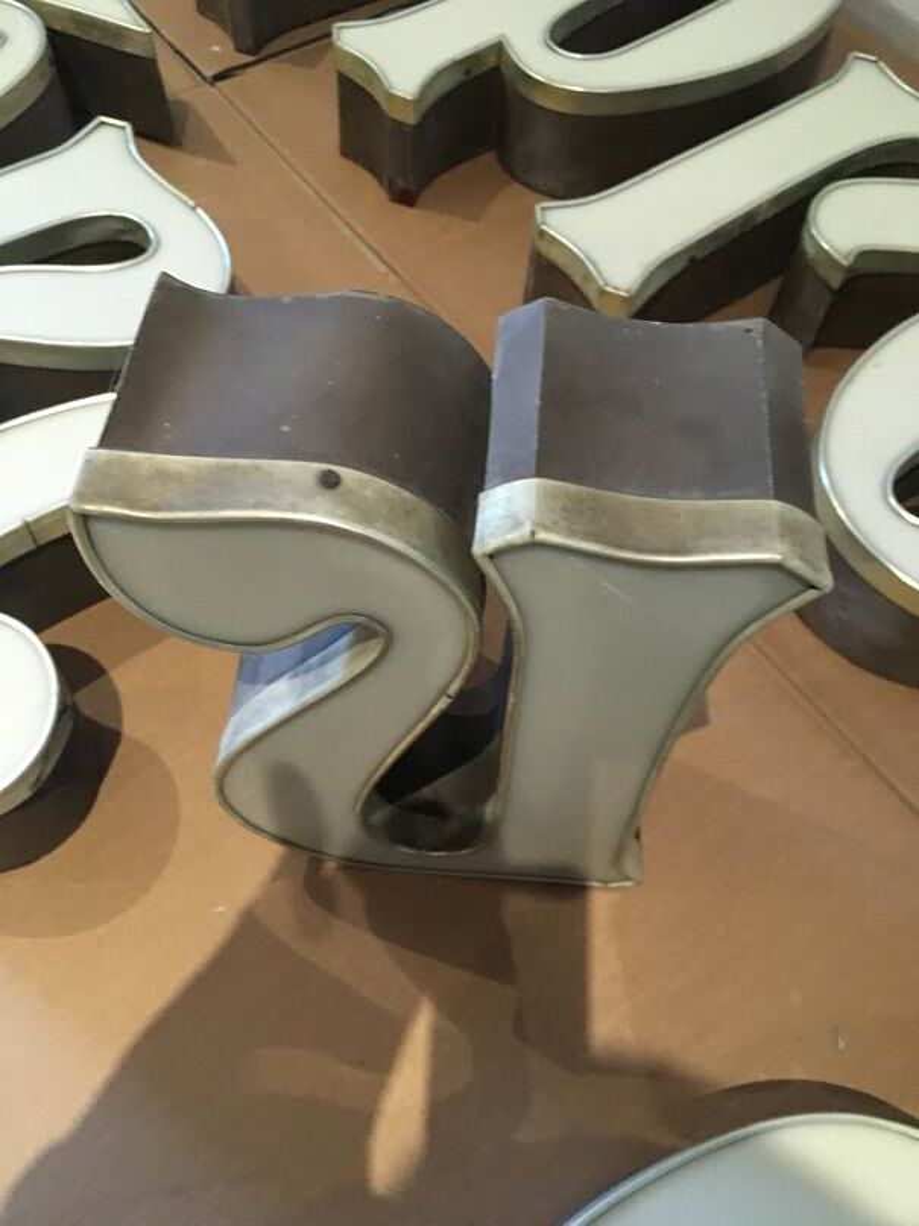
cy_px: 613
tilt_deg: -61.7
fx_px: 1027
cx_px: 460
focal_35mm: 29
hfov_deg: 48.2
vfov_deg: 61.7
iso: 250
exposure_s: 1/17
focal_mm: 4.15
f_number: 2.2
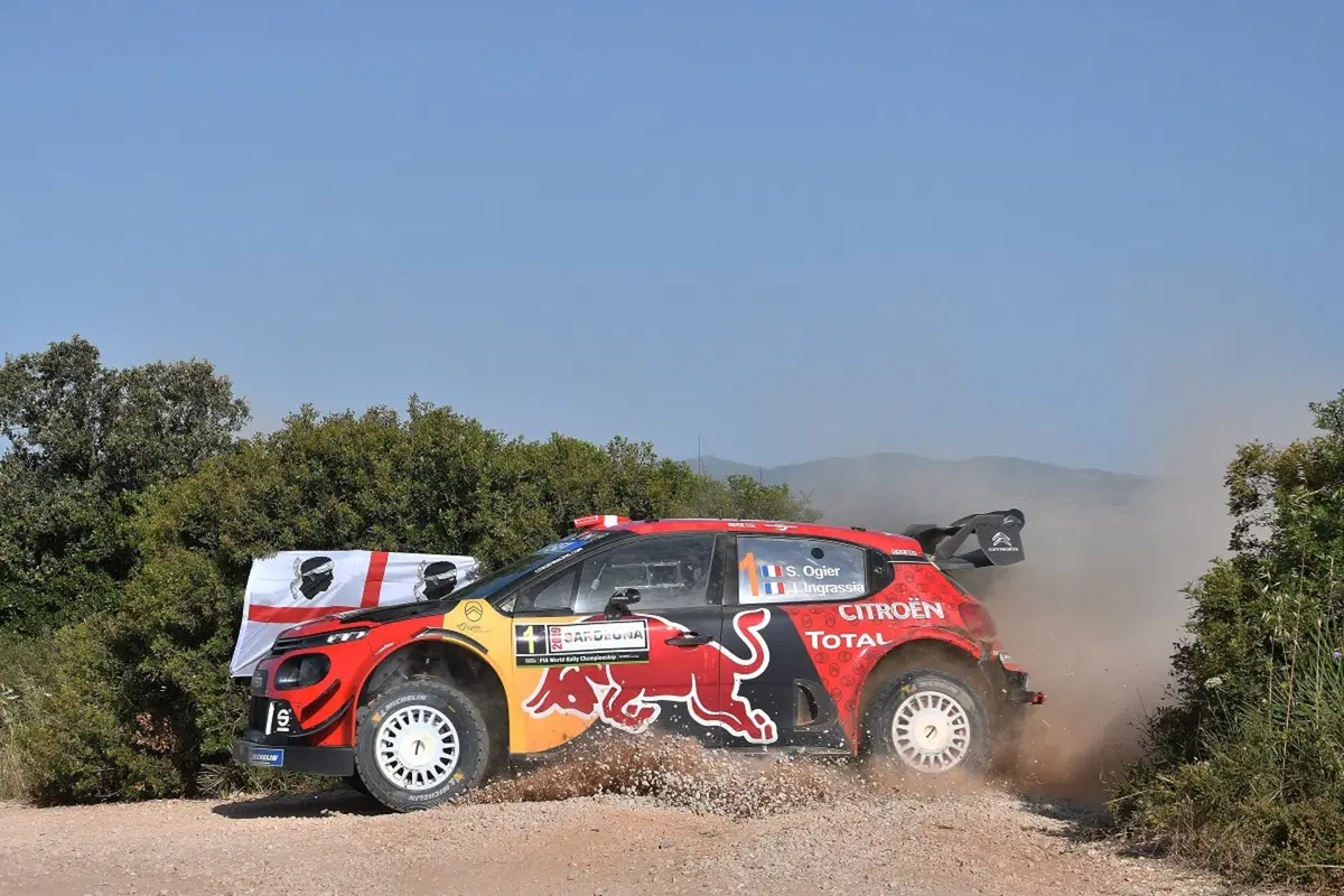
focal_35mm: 72
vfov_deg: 18.9
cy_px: 448
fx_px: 2688
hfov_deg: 28.1
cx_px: 672
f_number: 8
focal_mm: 48
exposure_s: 1/800
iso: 100
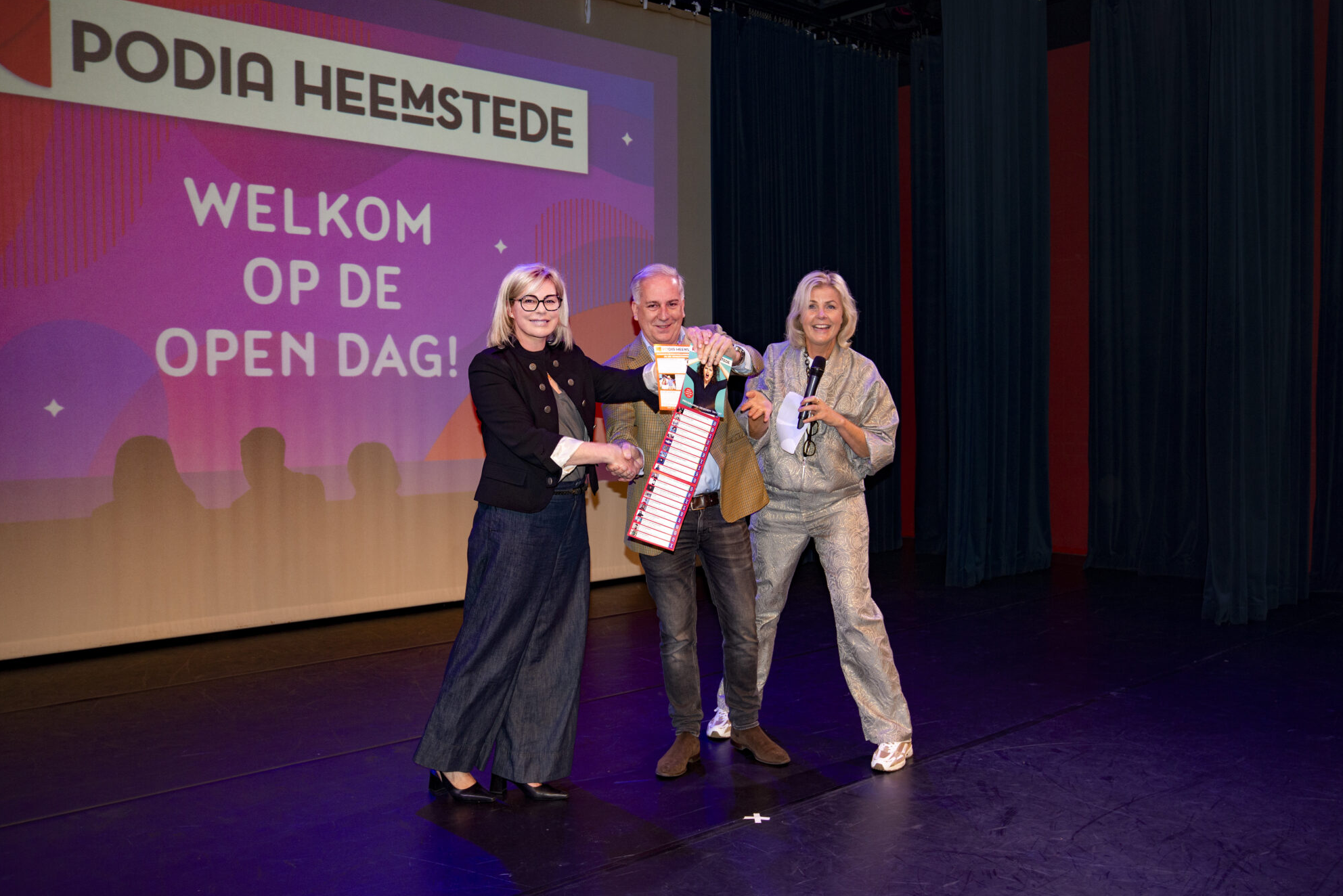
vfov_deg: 41.1
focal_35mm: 32
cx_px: 692
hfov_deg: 58.7
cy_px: 438
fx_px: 1194
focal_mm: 31
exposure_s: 1/60
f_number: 4.5
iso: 640
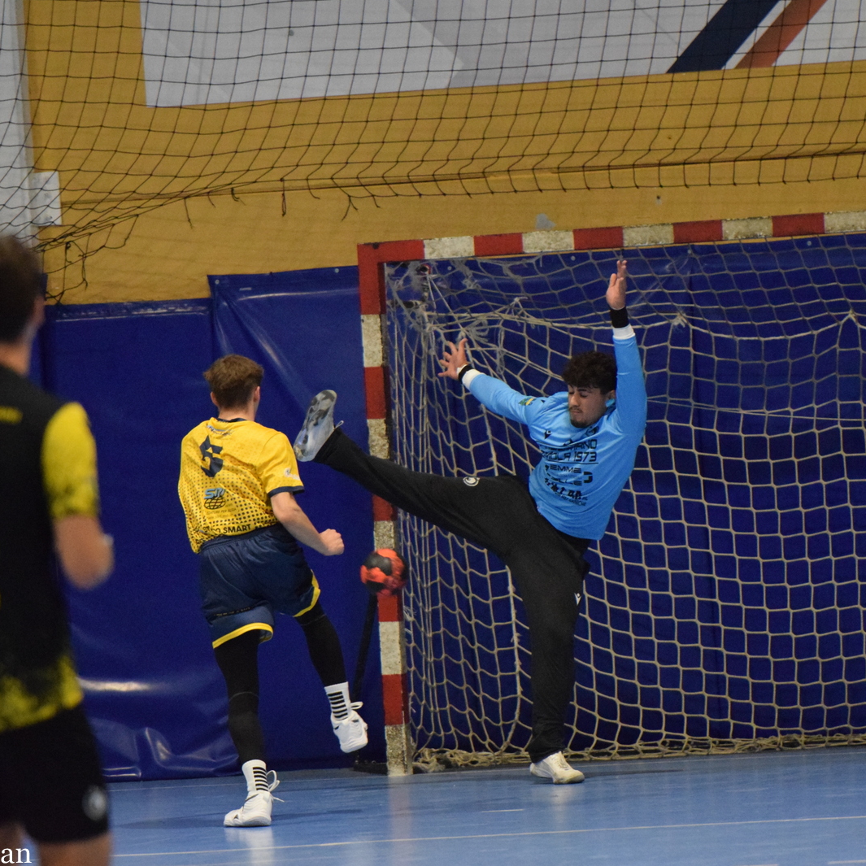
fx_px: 10840
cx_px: 480
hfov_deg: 4.6
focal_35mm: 383
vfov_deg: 4.6
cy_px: 433
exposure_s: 1/1000
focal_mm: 200
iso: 6400
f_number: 2.8
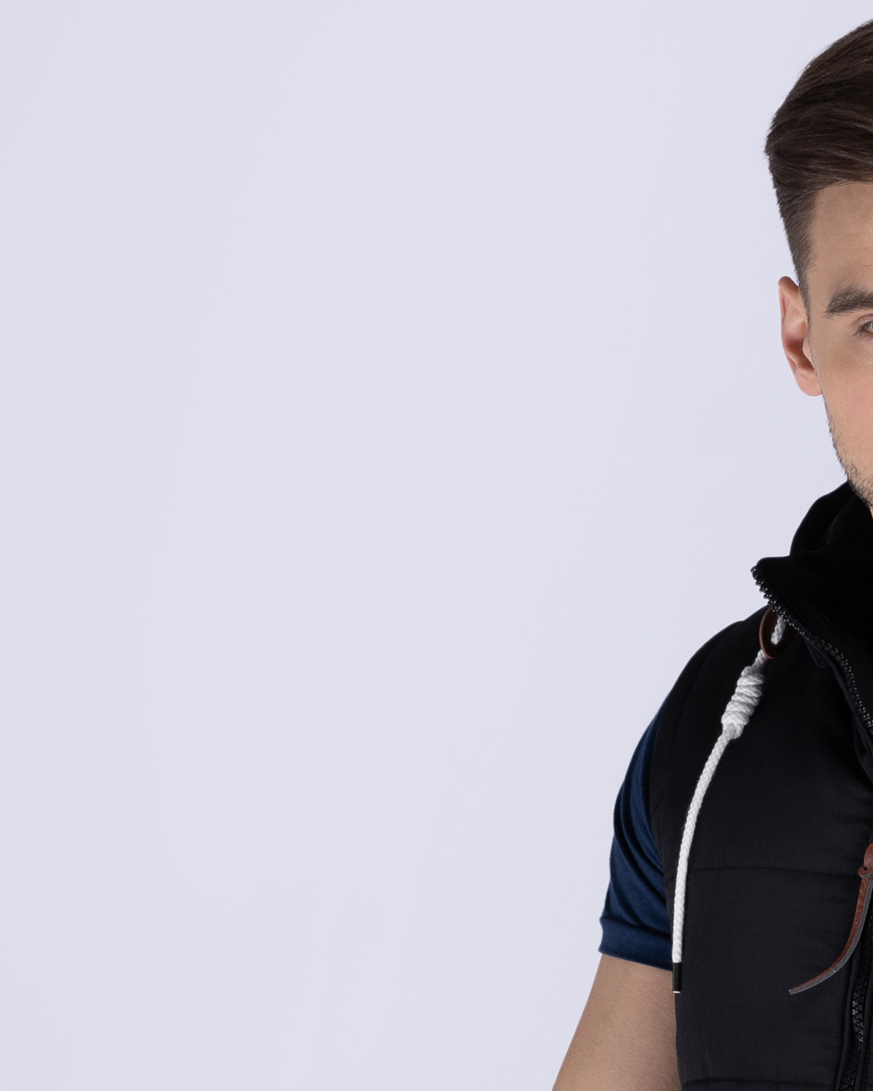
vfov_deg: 10.6
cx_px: 955
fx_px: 5620
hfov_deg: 8.8
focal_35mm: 174
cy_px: 1747
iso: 100
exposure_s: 1/160
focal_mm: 55
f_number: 5.6
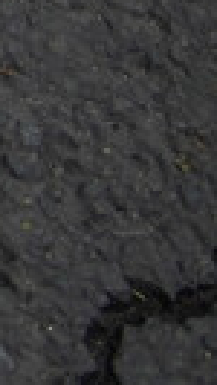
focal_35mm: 440
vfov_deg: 4.7
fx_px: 4492
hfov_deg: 2.3
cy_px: -812
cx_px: -2040
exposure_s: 1/1000
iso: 400
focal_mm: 35
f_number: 2.8
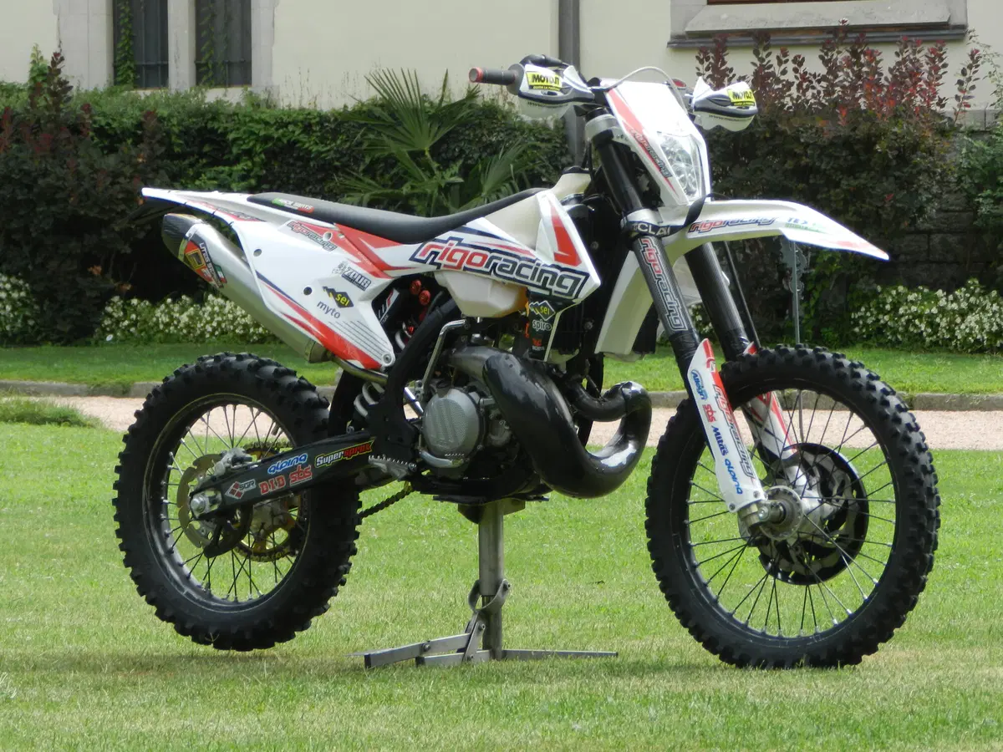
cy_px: 376
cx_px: 502
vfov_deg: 6.2
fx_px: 6925
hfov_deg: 8.3
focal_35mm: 239
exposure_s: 1/400
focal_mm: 42.4
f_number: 5.1
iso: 160
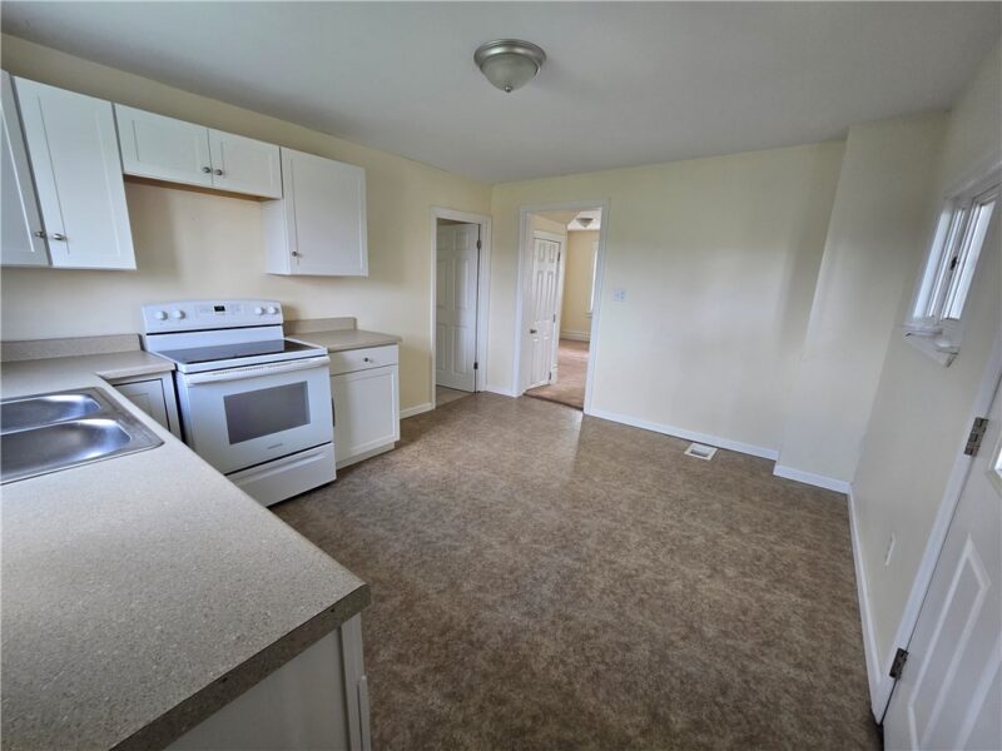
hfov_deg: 106.2
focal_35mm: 13
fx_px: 376
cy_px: 376
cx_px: 501
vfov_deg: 89.9
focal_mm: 2.2
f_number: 2.2
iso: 125
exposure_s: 1/60
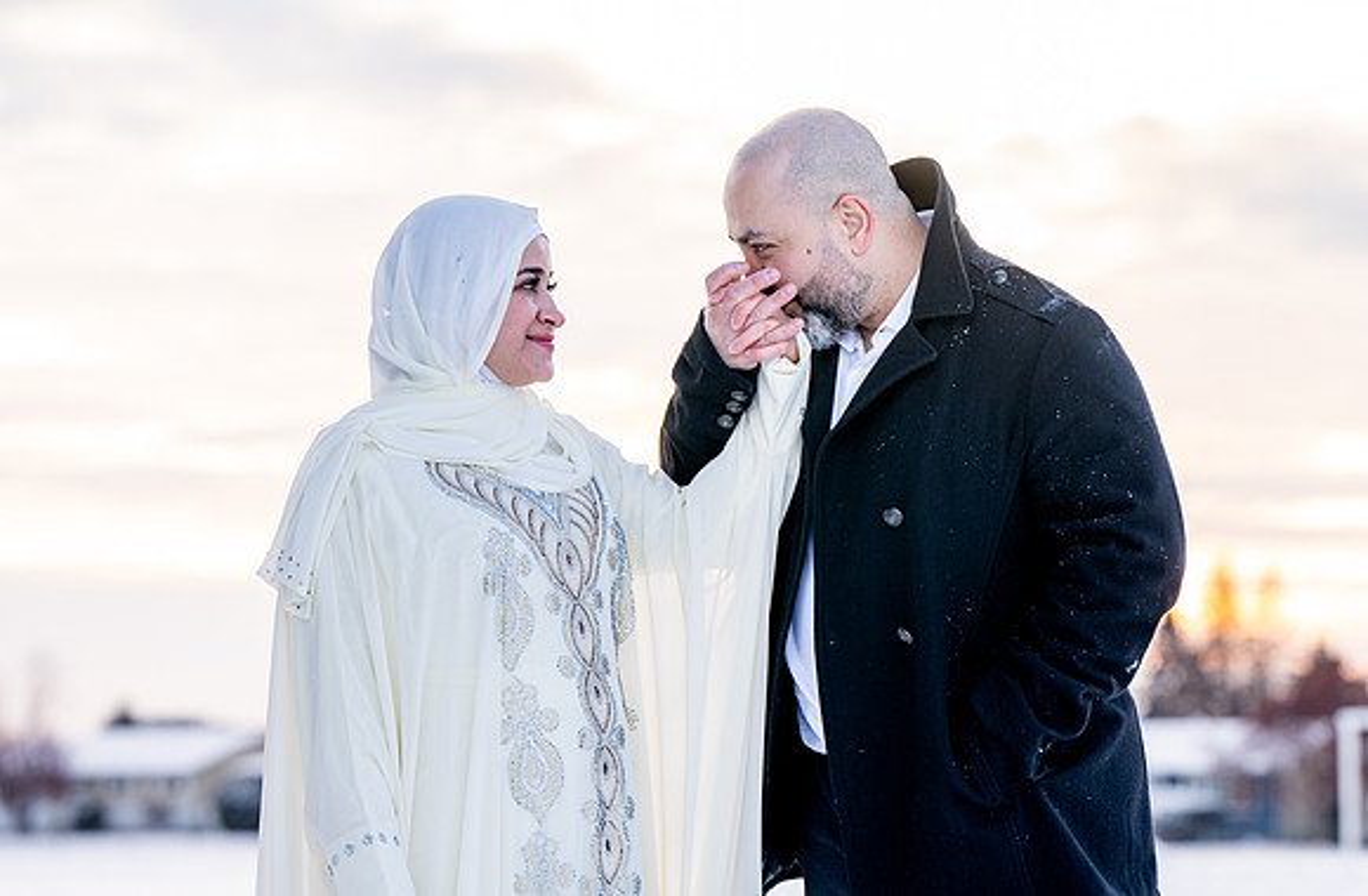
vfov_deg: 9.1
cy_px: 467
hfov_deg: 13.8
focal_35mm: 150
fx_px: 5652
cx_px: 771
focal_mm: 132
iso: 100
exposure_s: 1/125
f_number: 4.5
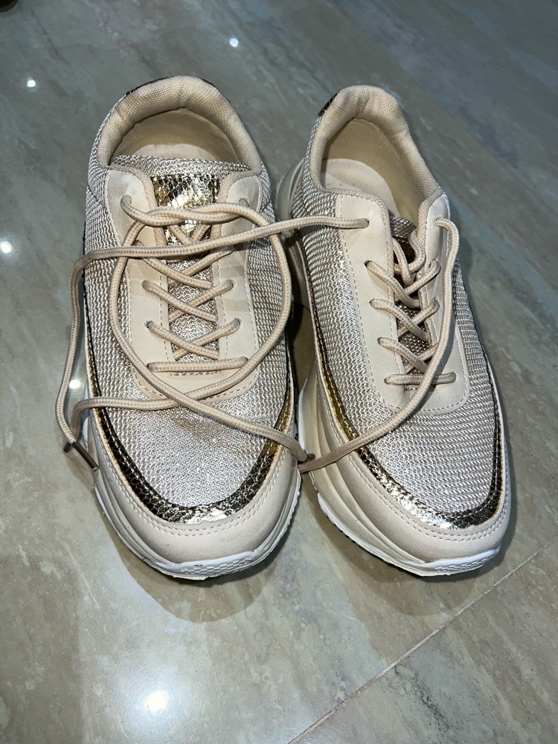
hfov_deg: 53.1
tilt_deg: -56.2
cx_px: 279
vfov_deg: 67.3
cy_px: 372
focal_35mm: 26
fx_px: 559
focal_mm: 5.7
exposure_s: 1/69
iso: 32
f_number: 1.5
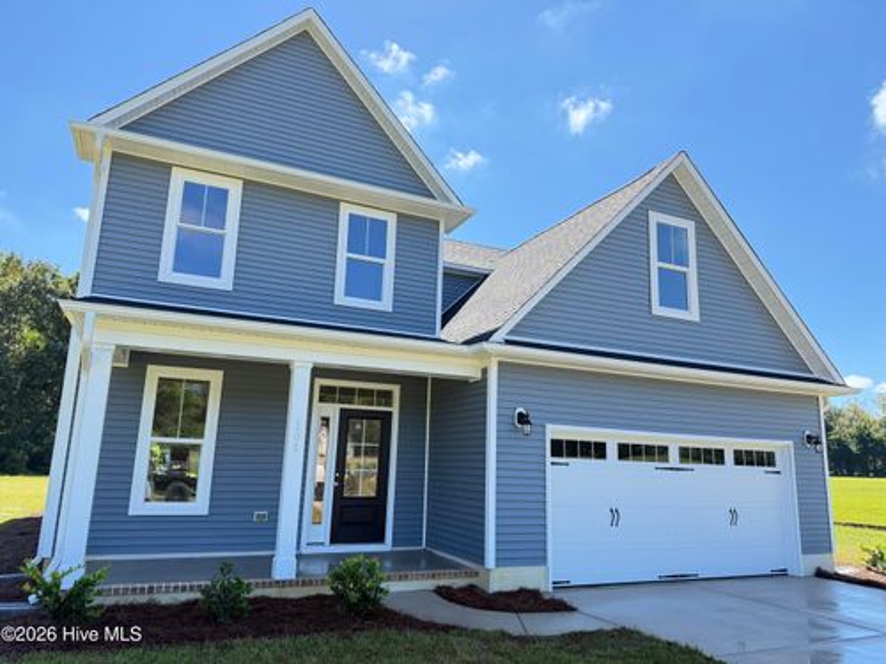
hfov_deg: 71.6
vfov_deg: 56.8
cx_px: 443
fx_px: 614
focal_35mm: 24
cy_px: 332
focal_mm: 6.76
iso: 100
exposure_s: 1/1005
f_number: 1.78
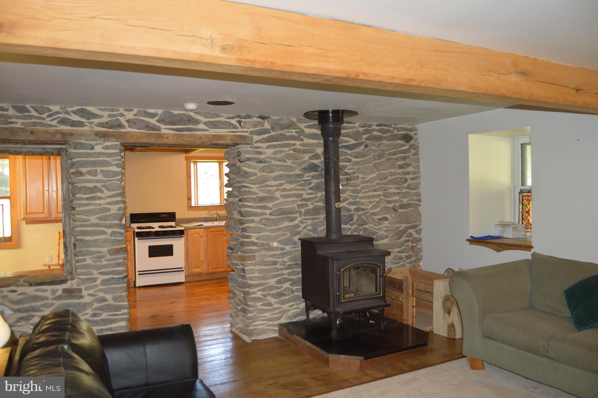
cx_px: 299
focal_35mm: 27
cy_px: 199
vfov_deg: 47.8
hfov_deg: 67.4
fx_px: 448
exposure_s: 1/40
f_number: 3.5
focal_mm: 18
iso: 800
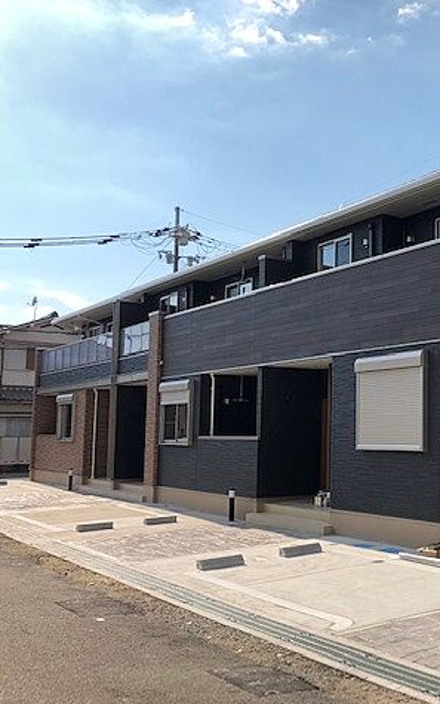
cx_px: 447
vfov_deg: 49.3
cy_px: 354
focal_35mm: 40
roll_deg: +0.5
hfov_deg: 29.7
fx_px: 767
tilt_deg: +4.9
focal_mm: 3.99
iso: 20
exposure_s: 1/2703
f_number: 1.8
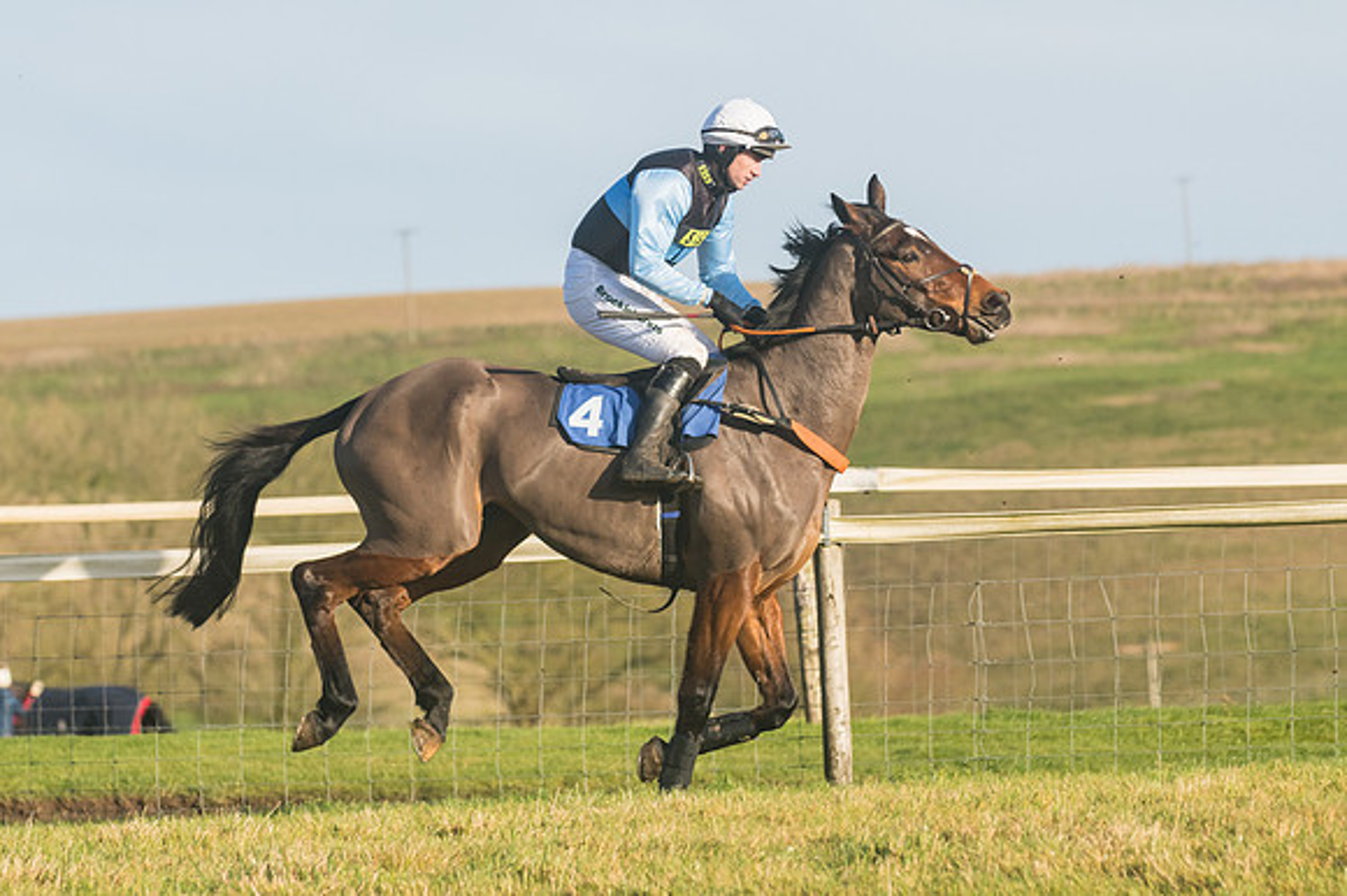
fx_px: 9535
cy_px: 448
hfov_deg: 8.1
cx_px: 674
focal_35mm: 255
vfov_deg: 5.4
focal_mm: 170
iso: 400
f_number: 5
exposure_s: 1/4000
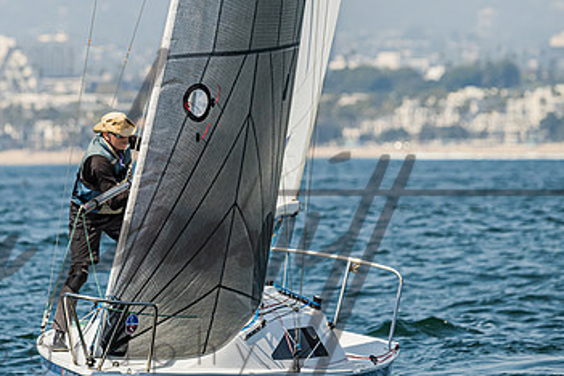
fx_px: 8303
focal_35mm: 530
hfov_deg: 3.9
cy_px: 126
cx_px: 171
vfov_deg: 2.6
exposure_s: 1/4000
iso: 400
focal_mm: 240
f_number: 5
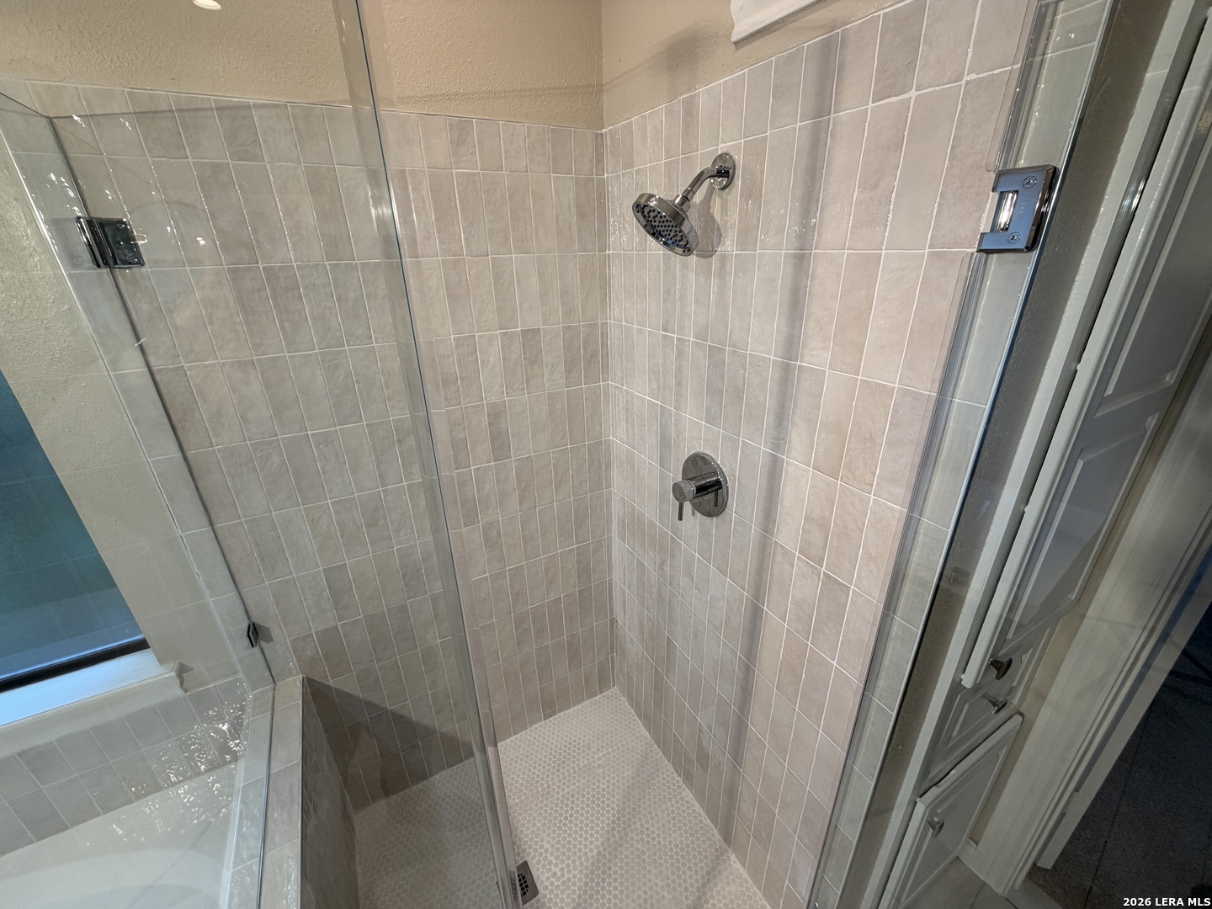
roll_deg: +1.6
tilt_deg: -24.1
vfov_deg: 85.7
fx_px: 490
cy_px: 454
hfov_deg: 102.1
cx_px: 606
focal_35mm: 14
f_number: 2.2
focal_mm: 2.22
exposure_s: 1/120
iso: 125
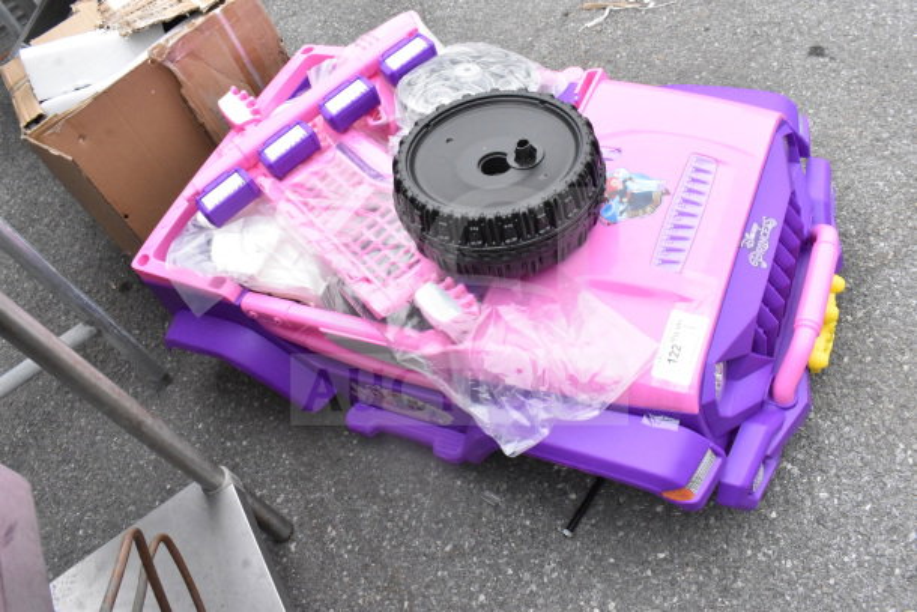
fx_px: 764
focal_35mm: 30
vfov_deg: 43.6
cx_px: 458
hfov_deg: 61.9
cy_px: 306
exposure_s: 1/800
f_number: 16
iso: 6400
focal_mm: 20
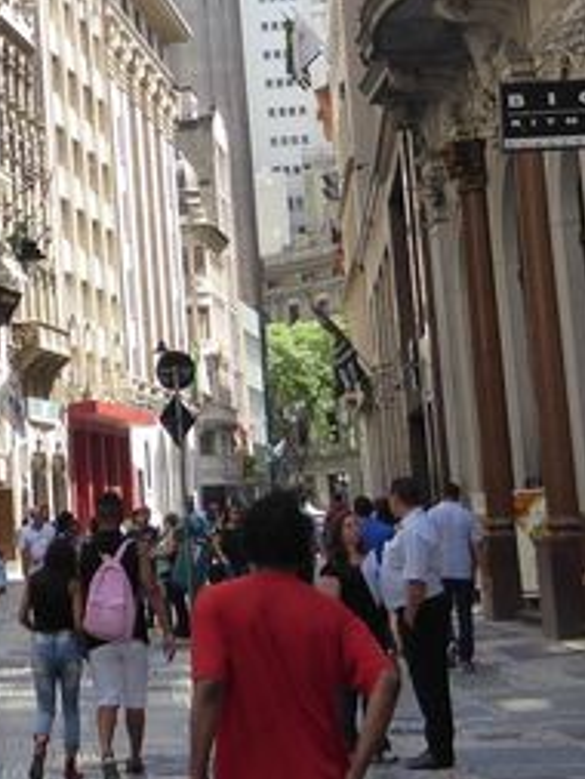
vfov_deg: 19.2
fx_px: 2274
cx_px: -62
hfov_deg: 14.3
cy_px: 142
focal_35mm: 101
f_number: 3.5
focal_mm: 5.4
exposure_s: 1/200
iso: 125
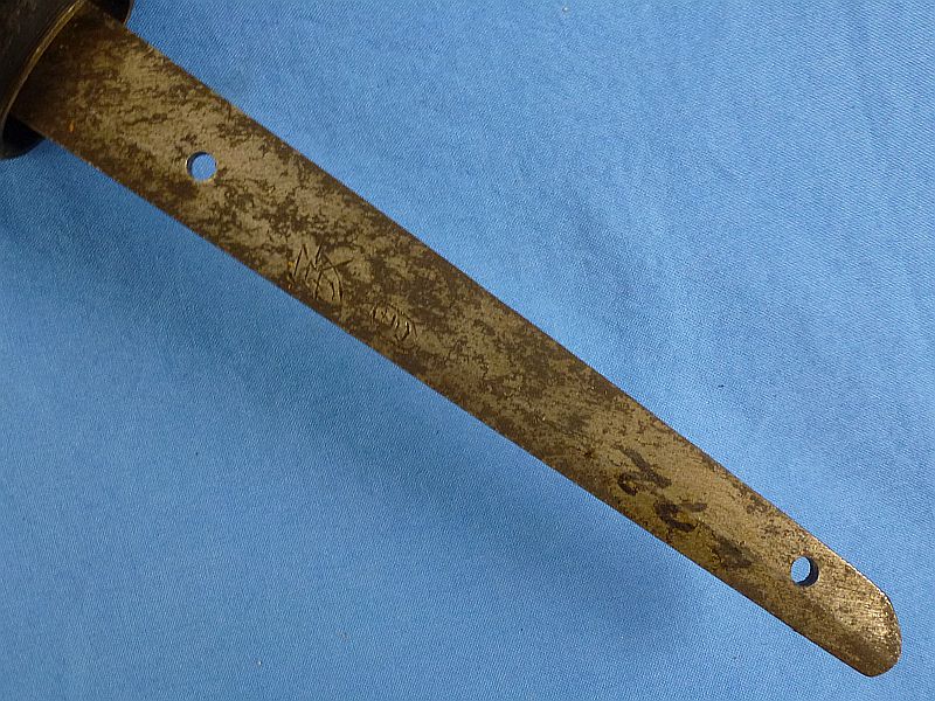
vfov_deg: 39.7
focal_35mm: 36
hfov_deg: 51.4
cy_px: 350
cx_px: 468
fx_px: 972
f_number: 3.7
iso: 320
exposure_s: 1/60
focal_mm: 6.4
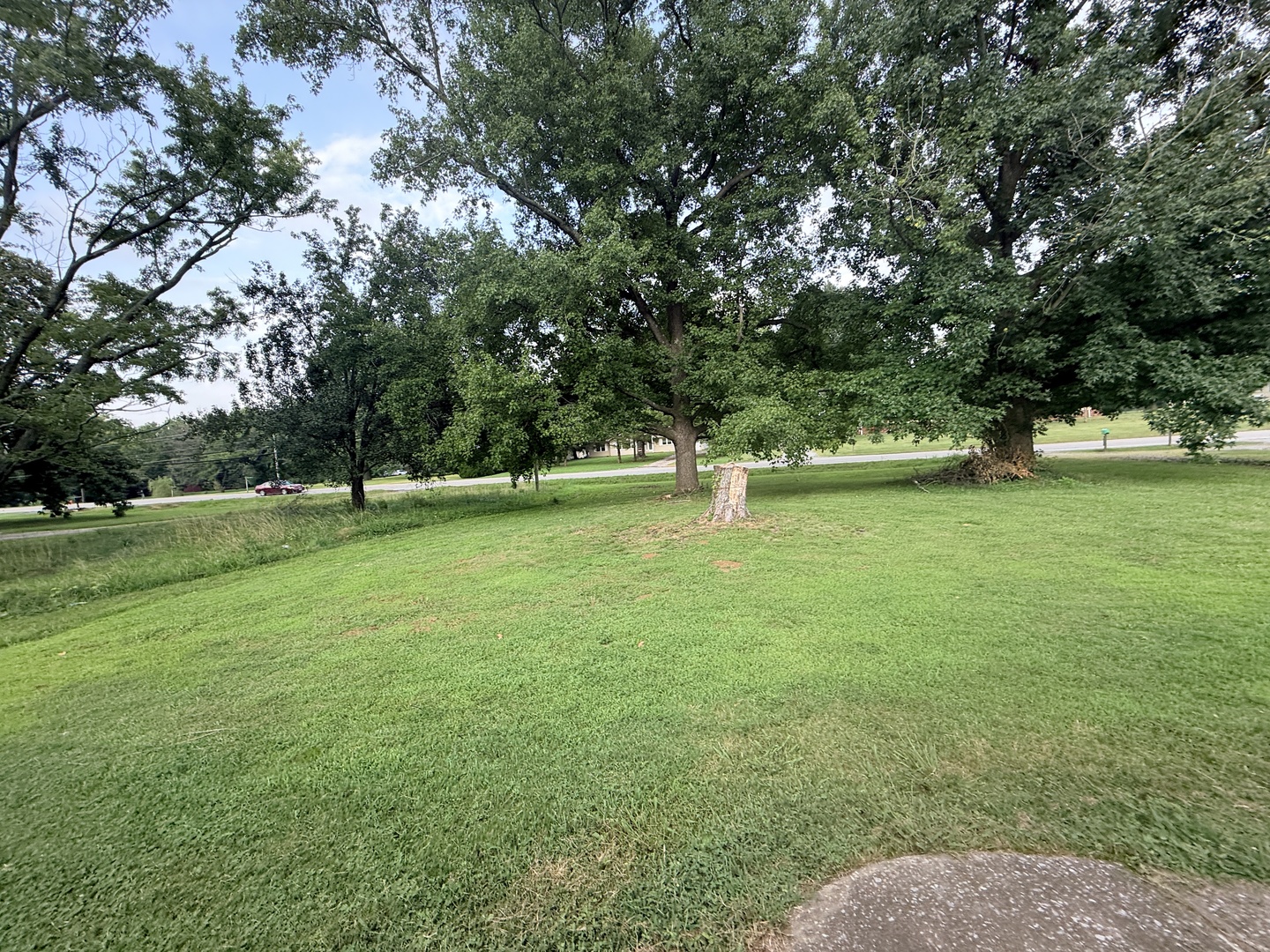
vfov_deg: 85.7
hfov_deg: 102.1
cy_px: 476
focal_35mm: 14
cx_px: 635
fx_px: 514
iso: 40
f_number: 2.2
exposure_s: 1/138
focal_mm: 2.22
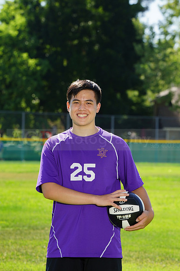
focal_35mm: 232
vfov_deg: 8.9
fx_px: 1742
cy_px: 136
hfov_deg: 5.9
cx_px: 90
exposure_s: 1/200
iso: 200
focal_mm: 232
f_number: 11
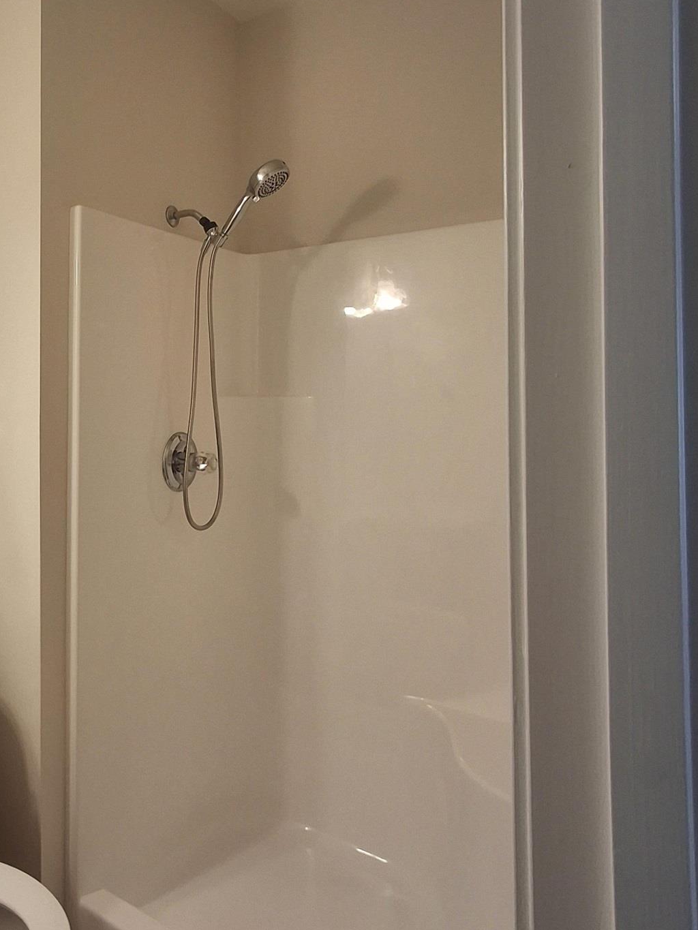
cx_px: 115
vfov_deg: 64.9
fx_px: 726
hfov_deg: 47.8
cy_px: 387
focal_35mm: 27
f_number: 2.2
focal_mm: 1.64
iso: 64
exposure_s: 1/40
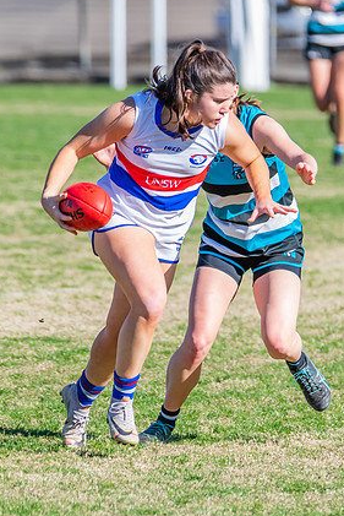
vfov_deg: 2.3
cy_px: 320
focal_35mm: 907
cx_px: 277
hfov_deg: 1.5
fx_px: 12989
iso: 800
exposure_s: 1/1600
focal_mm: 420
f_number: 8
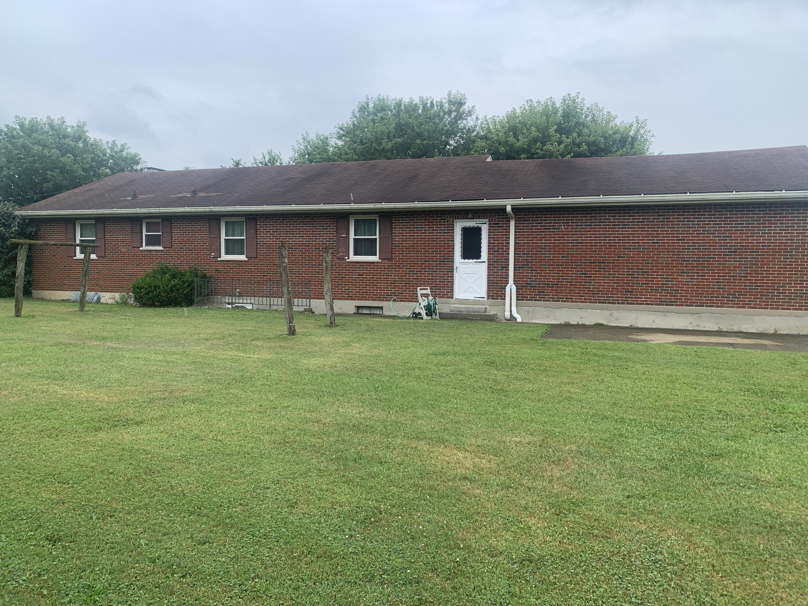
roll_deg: -1.5
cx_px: 404
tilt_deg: -3.4
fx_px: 607
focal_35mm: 26
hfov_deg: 67.3
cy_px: 303
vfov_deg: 53.1
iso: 25
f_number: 1.8
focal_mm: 4.25
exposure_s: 1/864
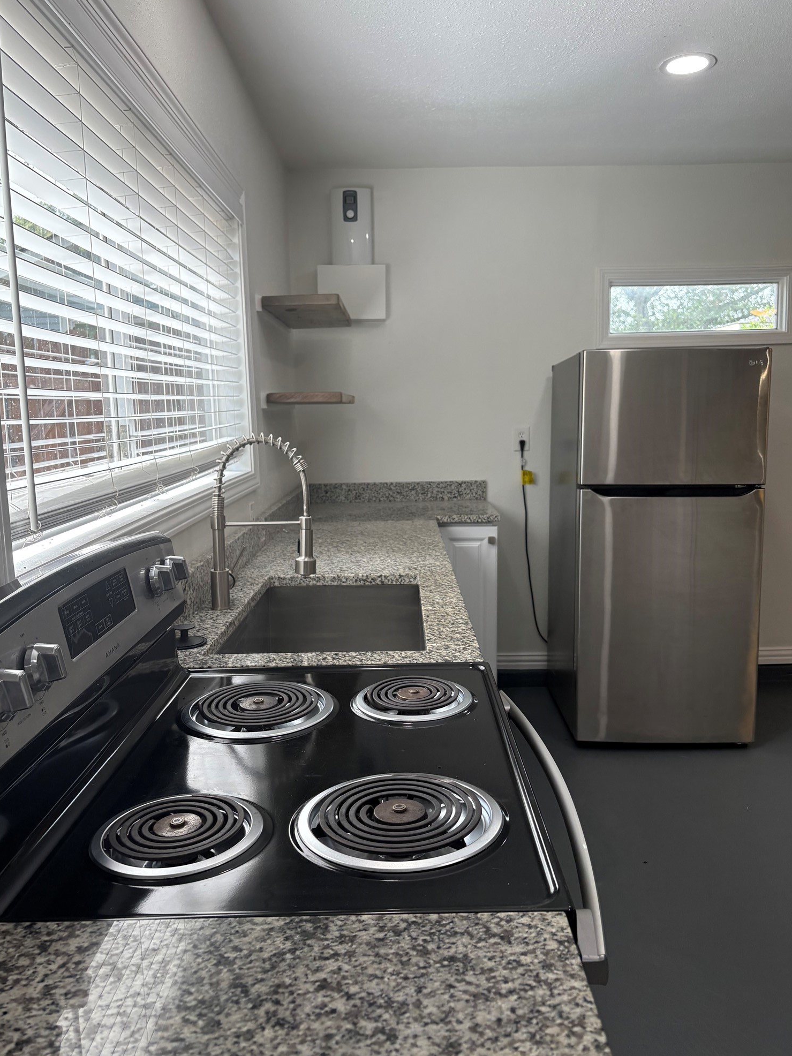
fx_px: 824
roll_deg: +1.4
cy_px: 517
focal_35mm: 27
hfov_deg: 51.4
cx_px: 401
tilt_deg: -5.7
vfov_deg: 65.3
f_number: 1.6
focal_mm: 5.96
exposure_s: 1/229
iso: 100
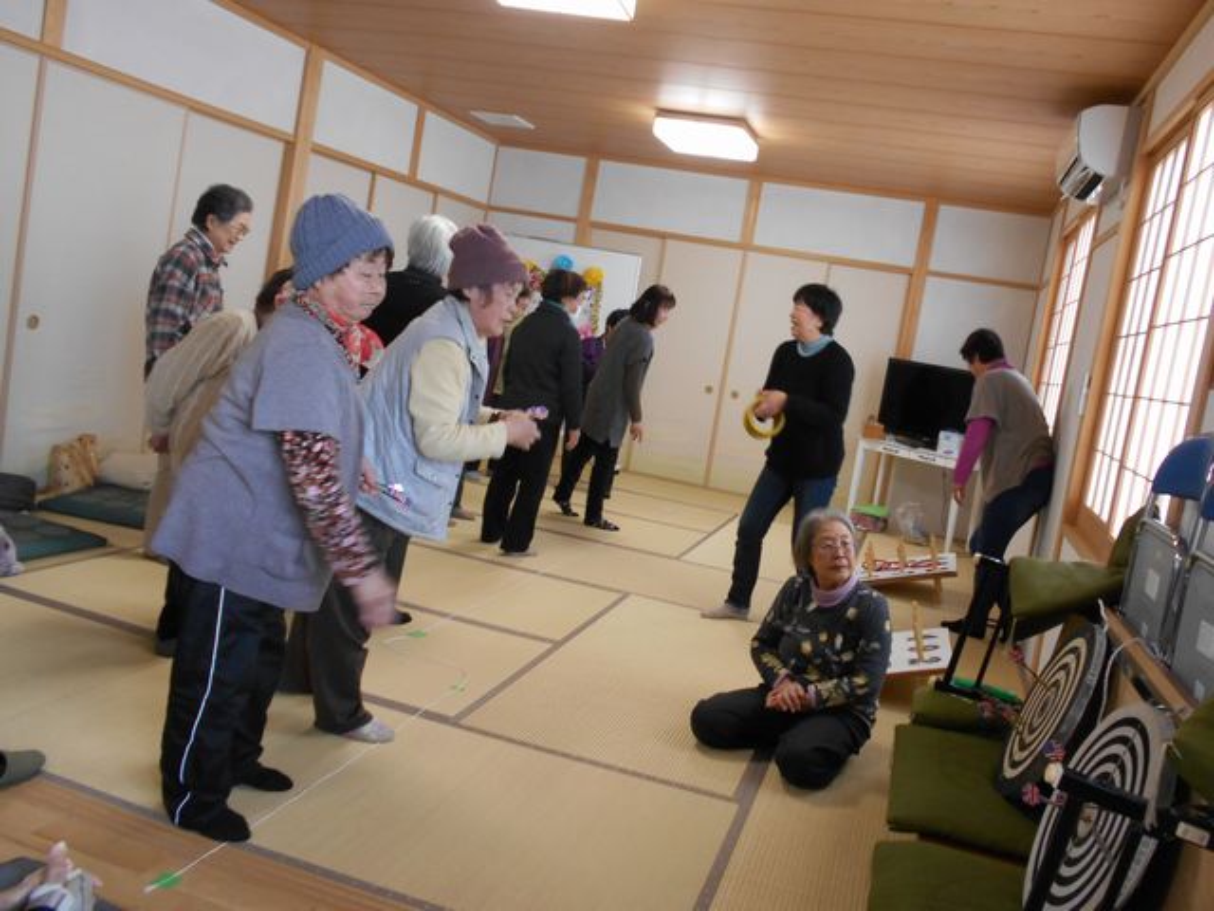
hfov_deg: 67.3
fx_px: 912
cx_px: 607
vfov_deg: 53.1
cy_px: 456
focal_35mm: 26
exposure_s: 1/30
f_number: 3.2
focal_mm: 4.6
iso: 220
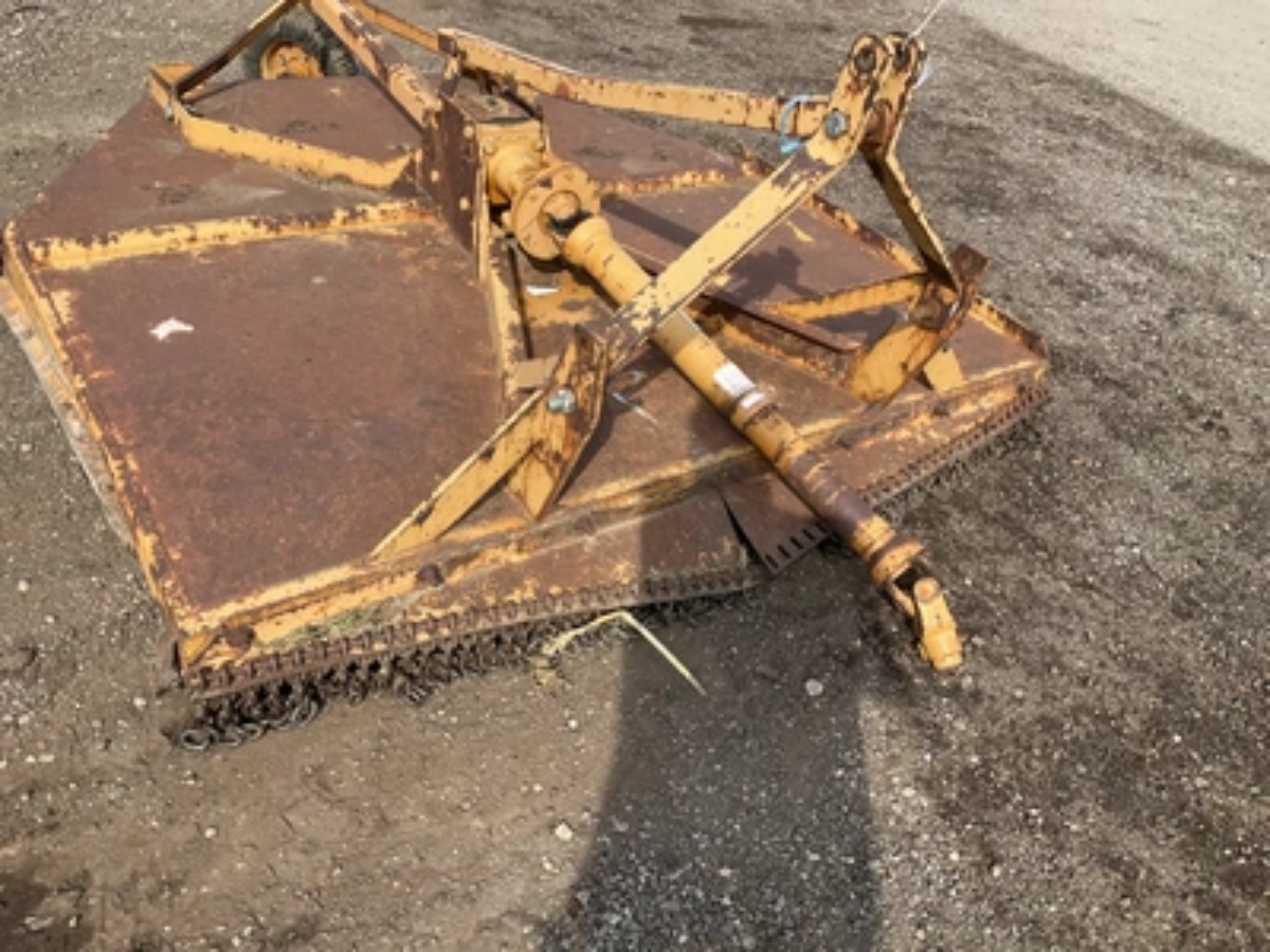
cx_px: 635
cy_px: 476
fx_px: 1064
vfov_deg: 48.2
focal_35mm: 29
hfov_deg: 61.7
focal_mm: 3
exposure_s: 1/898
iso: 25
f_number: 1.8
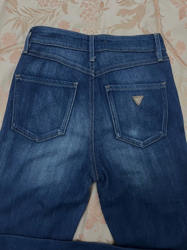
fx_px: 187
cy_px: 125
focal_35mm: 26
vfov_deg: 67.3
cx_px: 94
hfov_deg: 53.1
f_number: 1.6
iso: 500
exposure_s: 1/25
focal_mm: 5.1
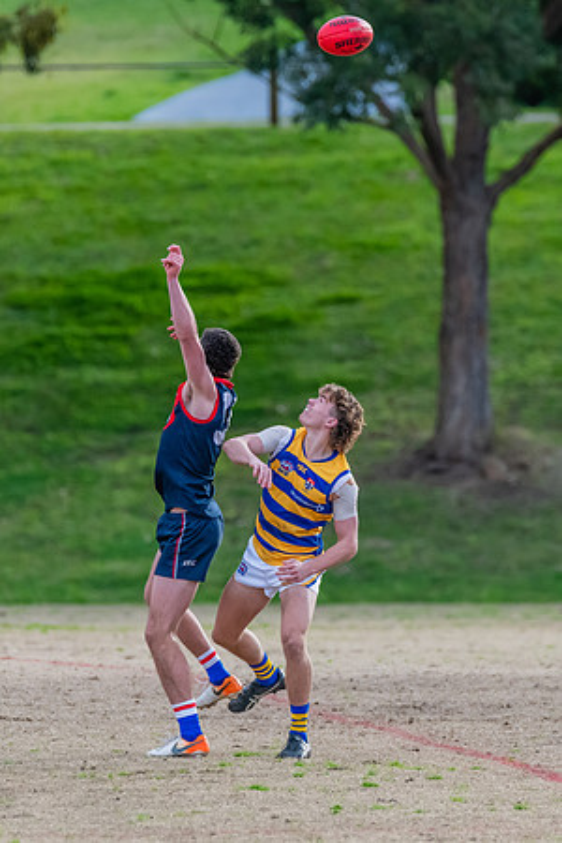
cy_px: 448
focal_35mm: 676
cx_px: 306
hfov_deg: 2.0
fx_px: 15829
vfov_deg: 3.1
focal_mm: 420
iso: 1800
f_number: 6
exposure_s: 1/1600
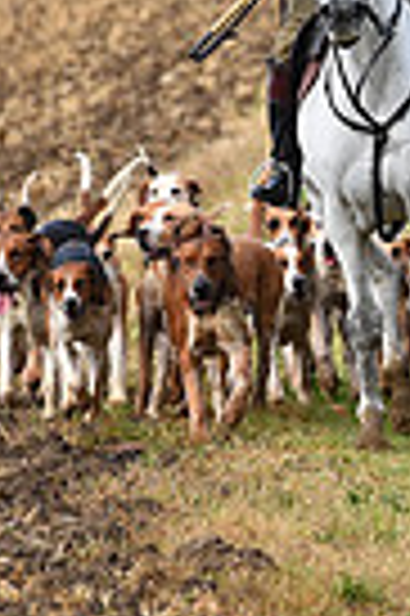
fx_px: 14471
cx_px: 978
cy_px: 103
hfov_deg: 1.6
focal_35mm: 845
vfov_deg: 2.4
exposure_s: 1/640
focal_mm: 200
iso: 320
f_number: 5
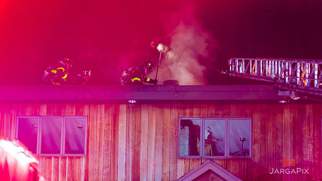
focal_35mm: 127
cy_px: 78
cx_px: 160
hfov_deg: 16.9
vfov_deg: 9.5
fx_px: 1084
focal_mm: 120
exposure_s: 1/80
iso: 3200
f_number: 3.2
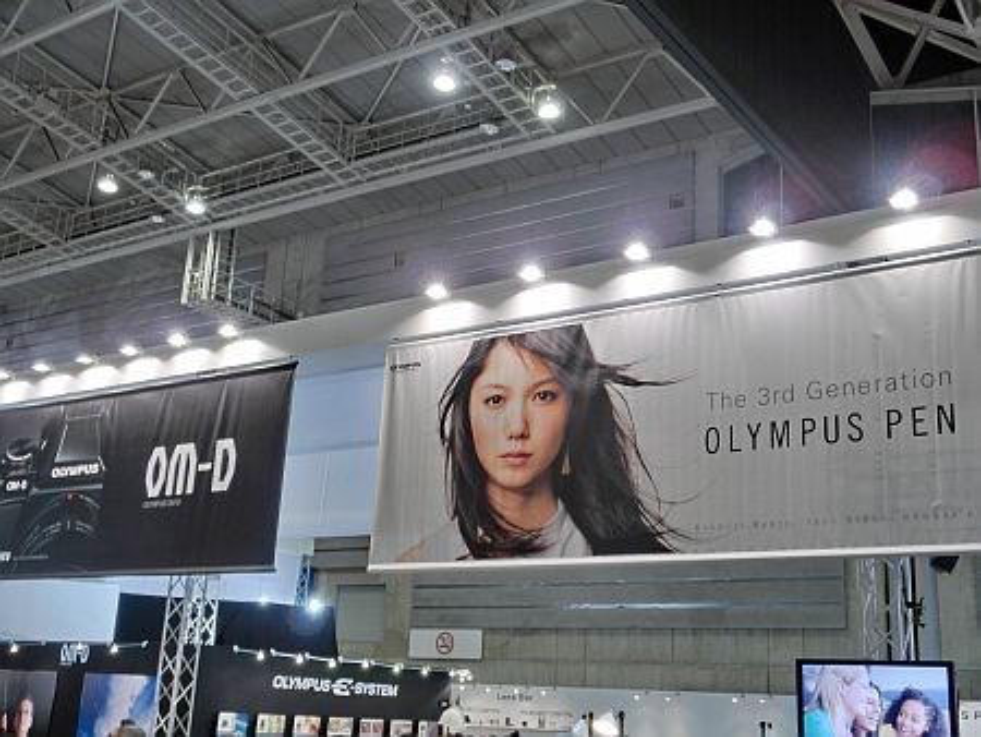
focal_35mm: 35
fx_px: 992
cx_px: 490
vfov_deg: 40.7
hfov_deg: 52.6
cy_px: 368
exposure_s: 1/60
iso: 250
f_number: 3.2
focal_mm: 6.1
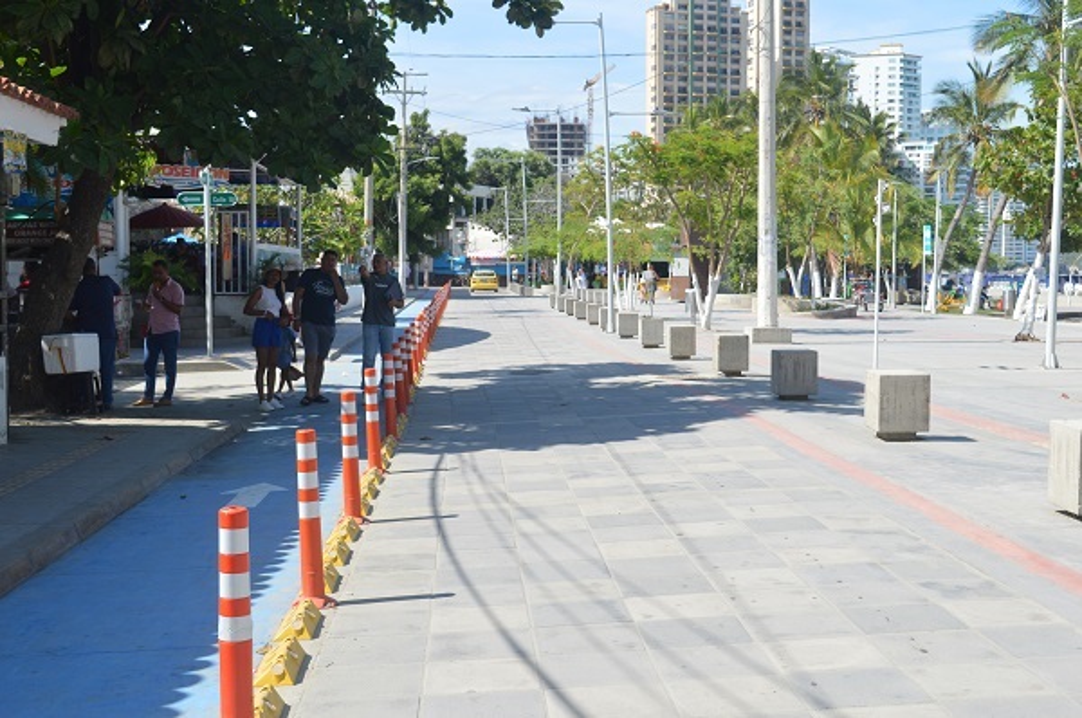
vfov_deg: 28.8
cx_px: 541
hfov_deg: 42.4
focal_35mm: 46
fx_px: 1395
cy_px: 359
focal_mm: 31
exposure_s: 1/250
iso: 100
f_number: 7.1
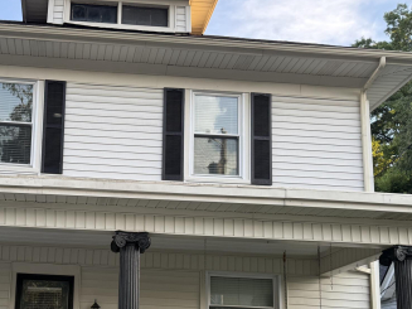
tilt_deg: +10.7
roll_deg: -1.8
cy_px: 259
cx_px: 88
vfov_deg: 28.8
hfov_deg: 37.6
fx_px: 583
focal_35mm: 49
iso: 100
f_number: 1.78
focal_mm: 6.76
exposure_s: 1/395
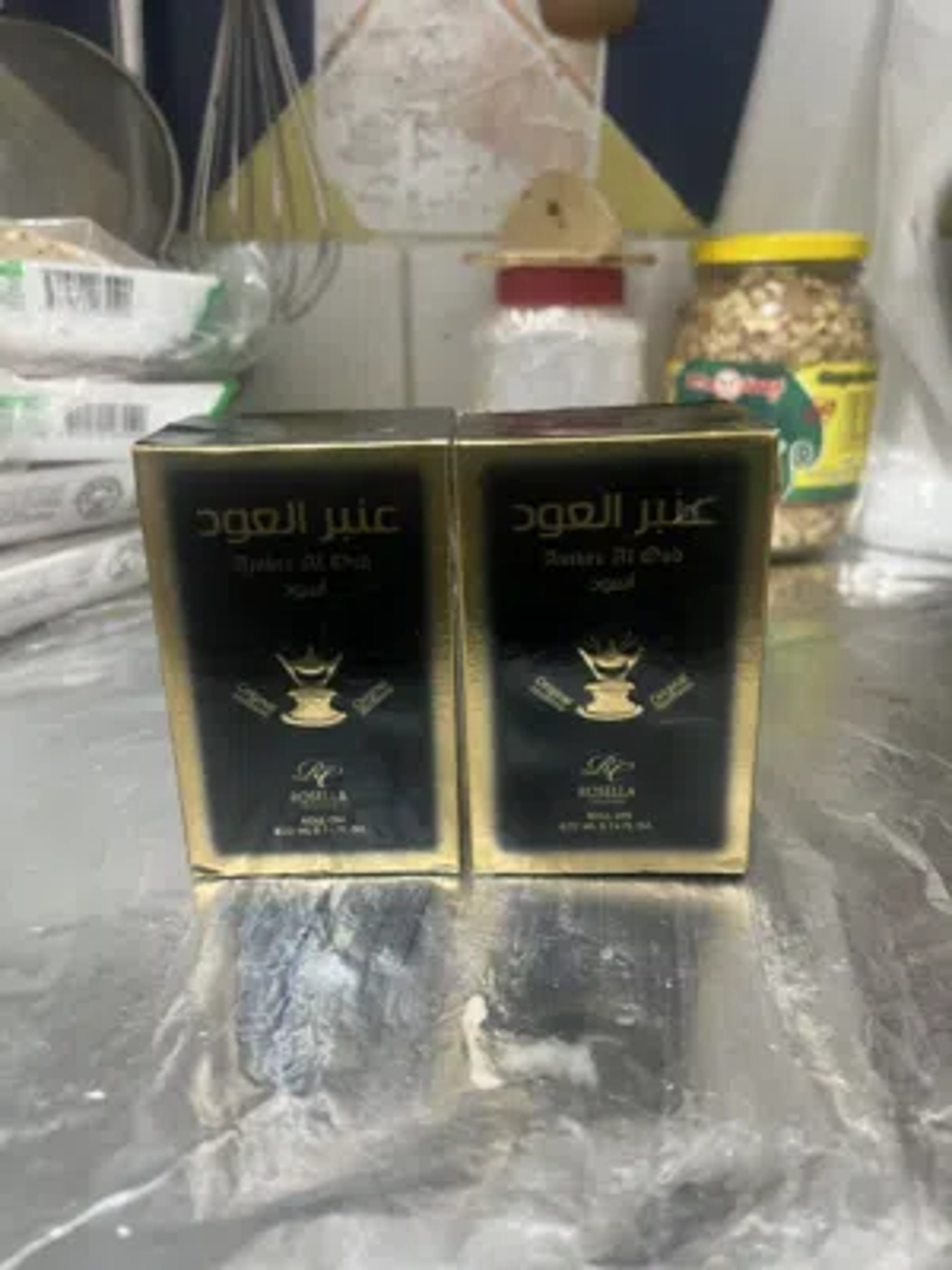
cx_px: 476
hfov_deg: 53.1
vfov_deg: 67.3
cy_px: 635
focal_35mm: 26
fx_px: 953
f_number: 1.5
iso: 320
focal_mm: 5.7
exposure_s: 1/50
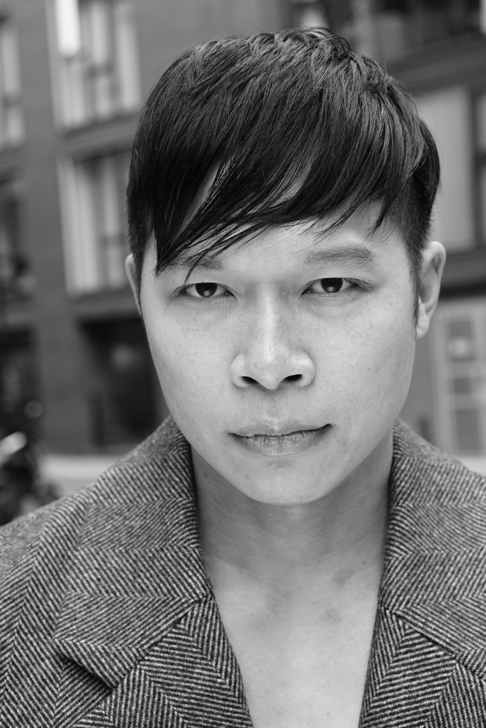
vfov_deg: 27.0
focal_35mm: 75
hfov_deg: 18.2
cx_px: 243
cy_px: 364
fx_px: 1518
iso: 400
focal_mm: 50
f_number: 5
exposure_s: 1/250
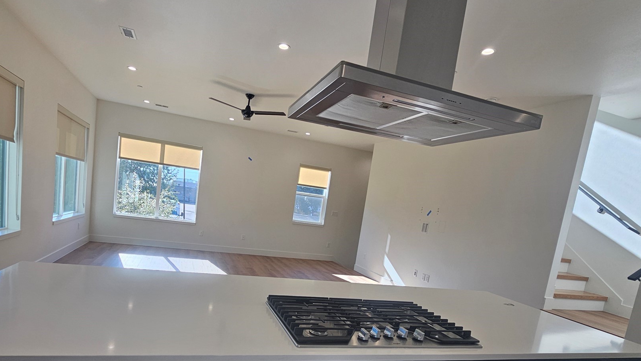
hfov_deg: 92.3
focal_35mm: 18
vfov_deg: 59.1
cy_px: 251
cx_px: 283
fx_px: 306
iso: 50
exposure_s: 1/192
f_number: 2.2
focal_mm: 2.2
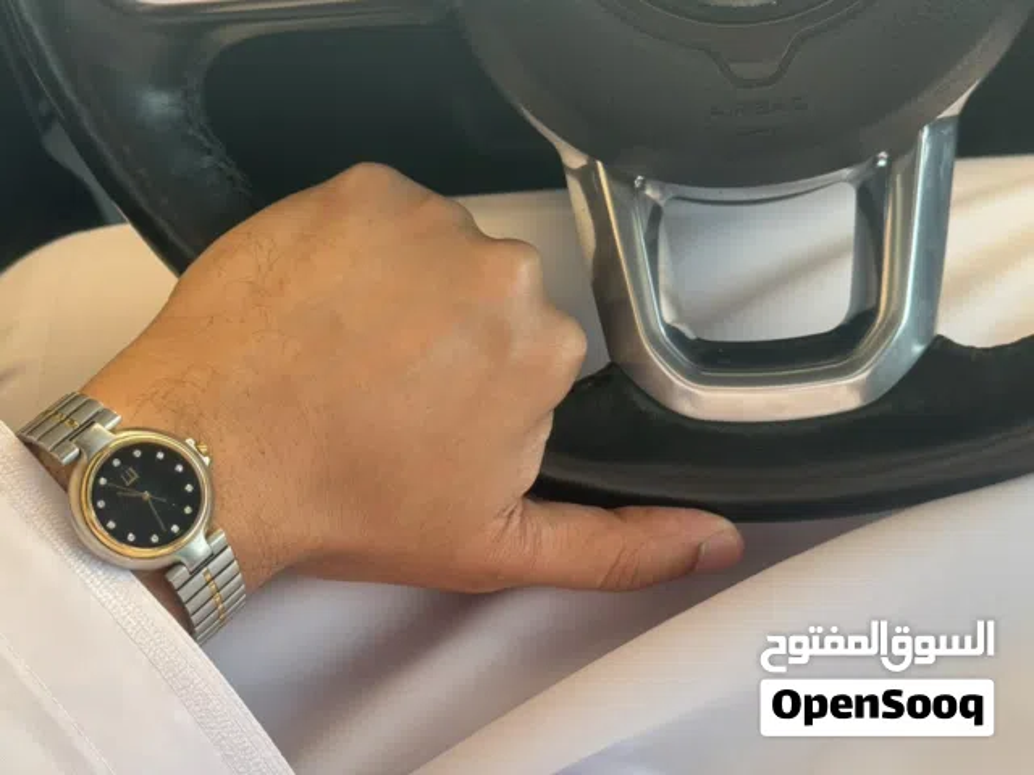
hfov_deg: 71.6
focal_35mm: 24
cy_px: 388
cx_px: 517
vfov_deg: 56.8
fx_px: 717
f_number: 1.78
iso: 160
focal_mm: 6.76
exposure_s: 1/121
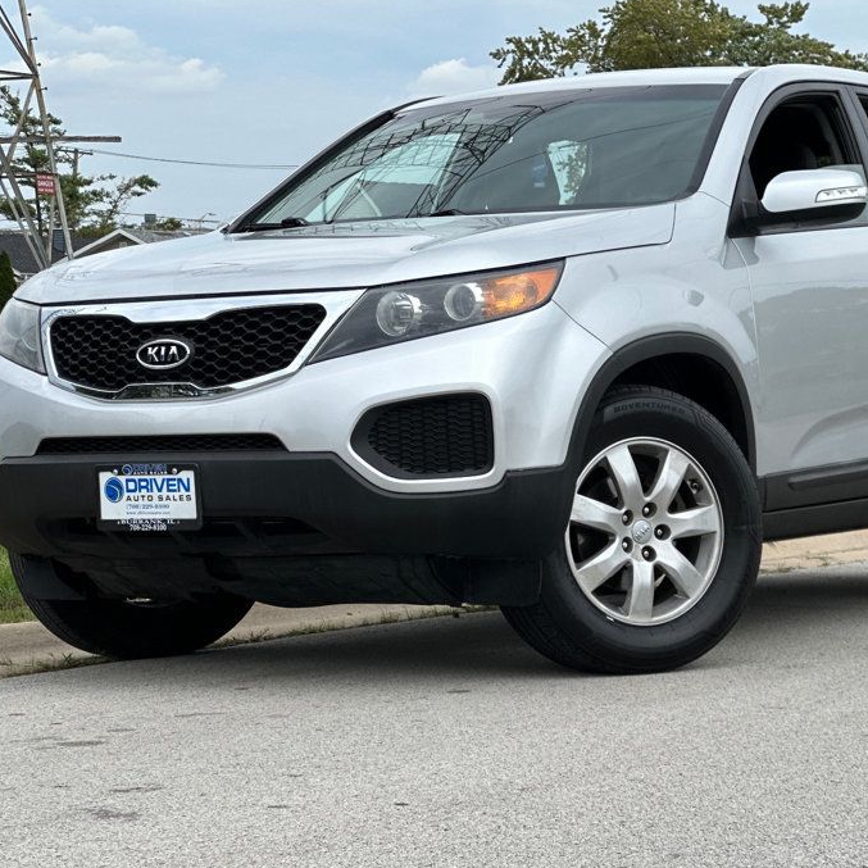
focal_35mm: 103
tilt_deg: -0.5
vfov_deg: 16.9
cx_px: 542
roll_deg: -0.2
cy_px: 403
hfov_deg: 16.9
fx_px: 2922
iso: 32
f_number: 2.8
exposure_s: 1/732
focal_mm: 9
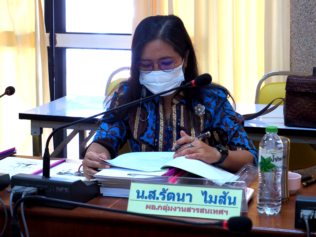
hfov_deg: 19.6
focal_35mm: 100
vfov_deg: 14.8
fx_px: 913
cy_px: 118
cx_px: 158
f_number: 6.3
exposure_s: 1/100
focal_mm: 50
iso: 1600
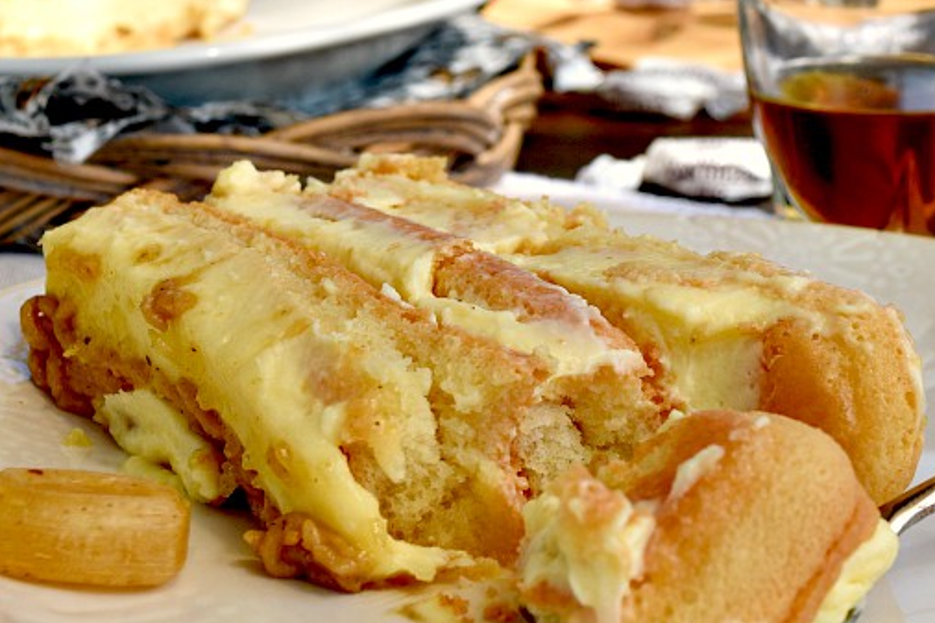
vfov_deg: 17.2
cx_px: 530
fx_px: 2051
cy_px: 204
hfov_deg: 25.7
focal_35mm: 79
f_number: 9
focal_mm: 26
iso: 200
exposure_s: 1/320
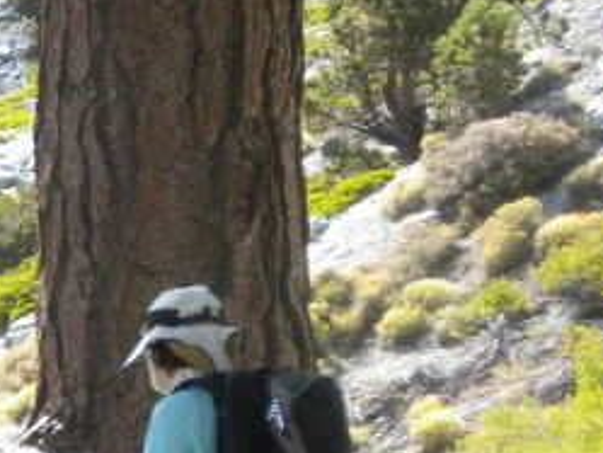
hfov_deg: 15.7
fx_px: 2022
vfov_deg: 12.6
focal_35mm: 116
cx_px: -276
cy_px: 486
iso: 200
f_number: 3.5
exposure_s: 1/385
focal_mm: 6.6
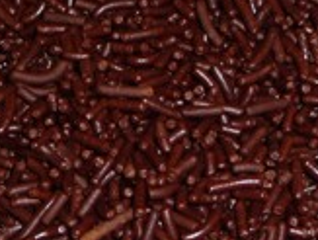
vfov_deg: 7.9
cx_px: 224
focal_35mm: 188
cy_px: 55
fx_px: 1731
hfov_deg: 10.5
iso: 100
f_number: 4.2
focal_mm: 8
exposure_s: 1/30
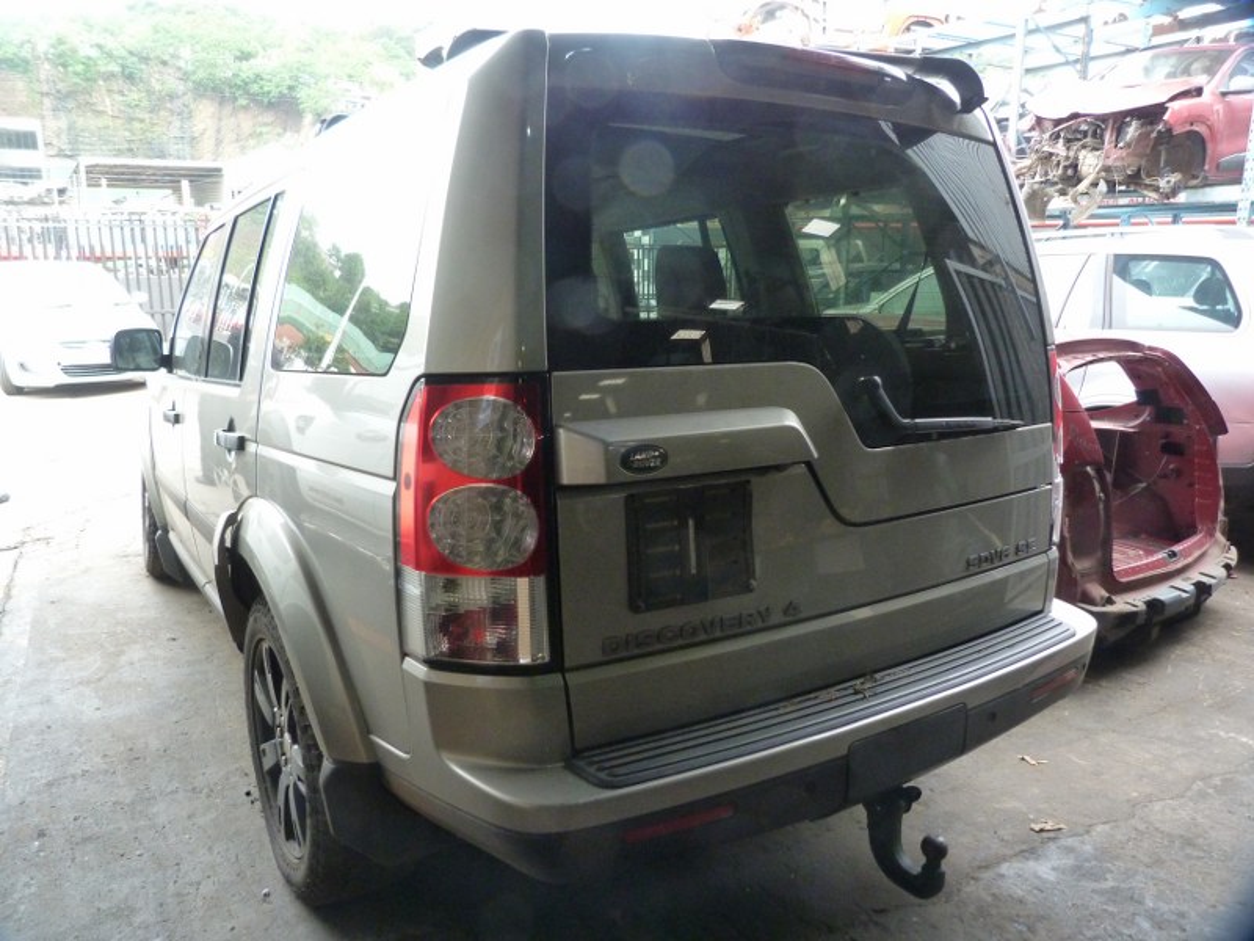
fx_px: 906
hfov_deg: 69.4
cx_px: 627
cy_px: 470
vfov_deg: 54.9
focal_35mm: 25
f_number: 2.8
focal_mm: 4.5
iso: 400
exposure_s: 1/60
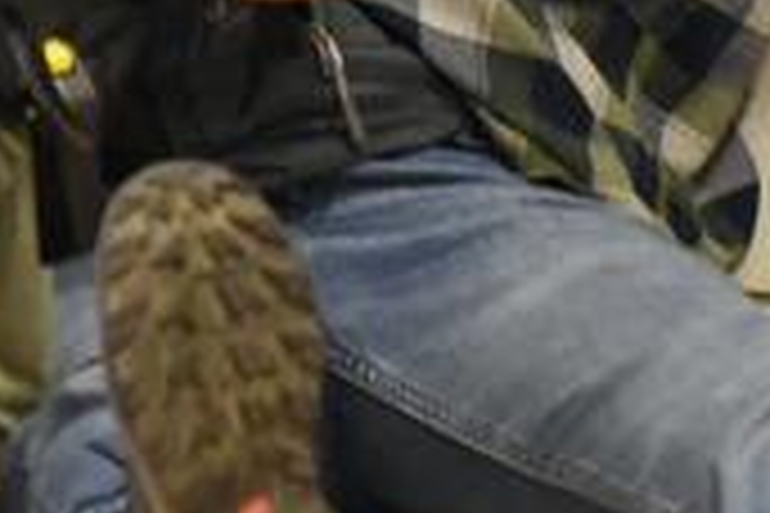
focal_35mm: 1073
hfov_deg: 1.9
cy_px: -288
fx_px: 22948
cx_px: 365
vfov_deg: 1.3
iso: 5000
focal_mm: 200
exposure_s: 1/100
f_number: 4.5
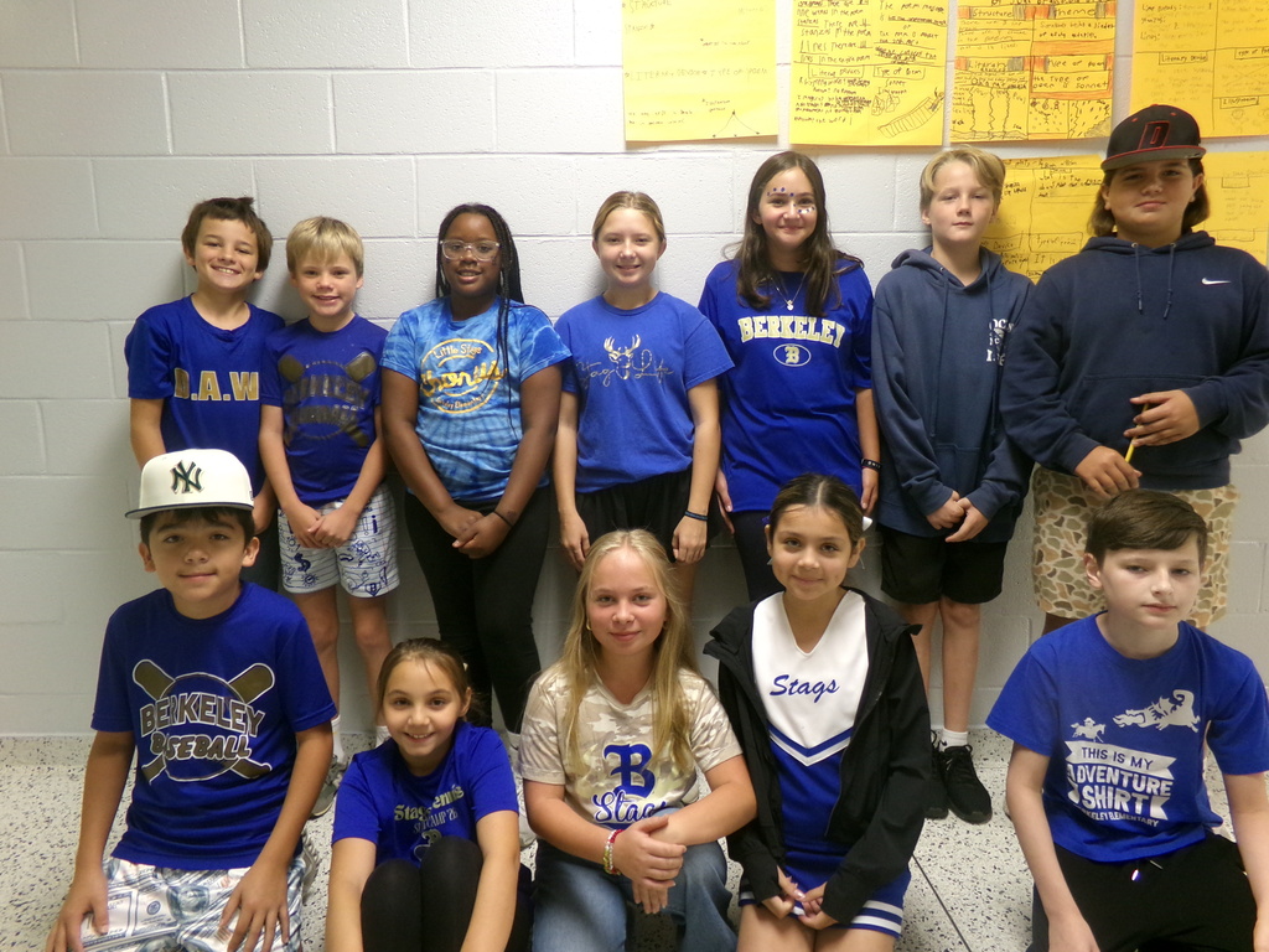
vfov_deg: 56.8
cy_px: 476
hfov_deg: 71.6
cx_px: 634
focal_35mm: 24
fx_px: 880
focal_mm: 4.3
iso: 337
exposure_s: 1/17
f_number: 3.7
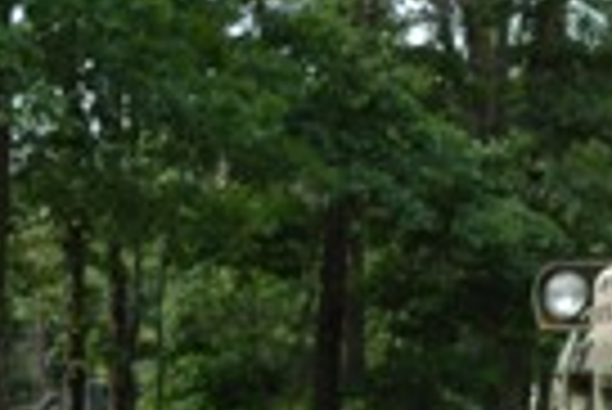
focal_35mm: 173
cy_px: 410
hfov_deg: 11.7
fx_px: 2938
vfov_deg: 7.9
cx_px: 684
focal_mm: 35
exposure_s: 1/160
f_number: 6.3
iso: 100
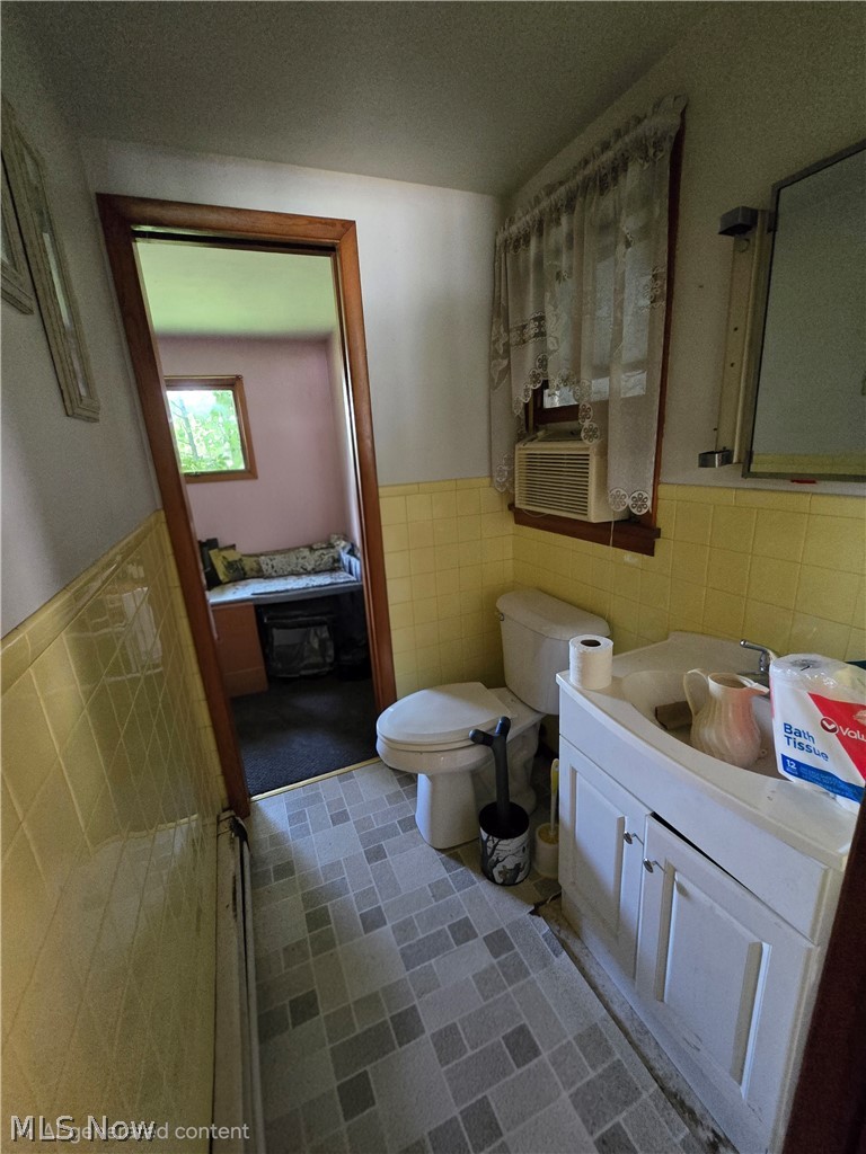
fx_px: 434
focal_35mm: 13
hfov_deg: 89.9
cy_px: 577
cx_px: 433
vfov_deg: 106.2
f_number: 2.2
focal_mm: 2.2
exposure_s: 1/40
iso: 1600
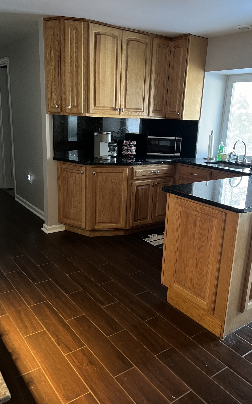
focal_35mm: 30
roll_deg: -2.3
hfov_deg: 41.8
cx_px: 128
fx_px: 330
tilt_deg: -16.4
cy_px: 210
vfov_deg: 62.9
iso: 500
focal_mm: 5.7
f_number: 1.5
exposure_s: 1/30
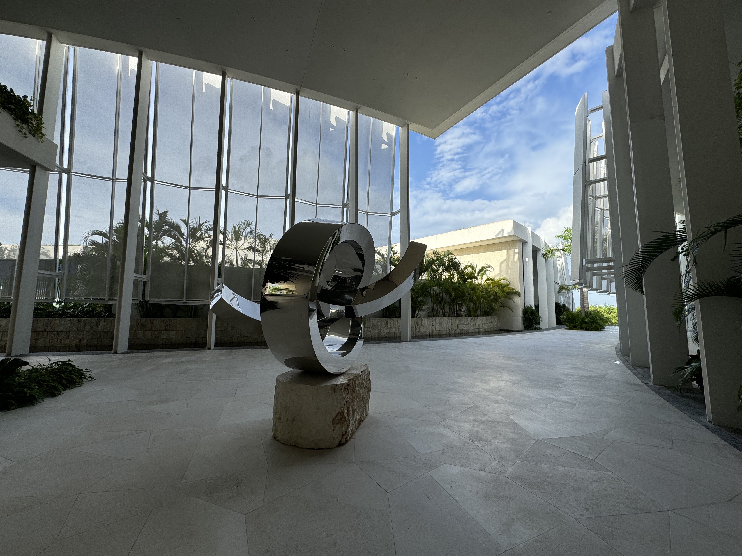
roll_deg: -0.8
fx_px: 300
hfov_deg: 102.1
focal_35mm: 14
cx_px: 371
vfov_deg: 85.7
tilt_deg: +6.1
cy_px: 278
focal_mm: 2.22
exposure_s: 1/675
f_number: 2.2
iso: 40
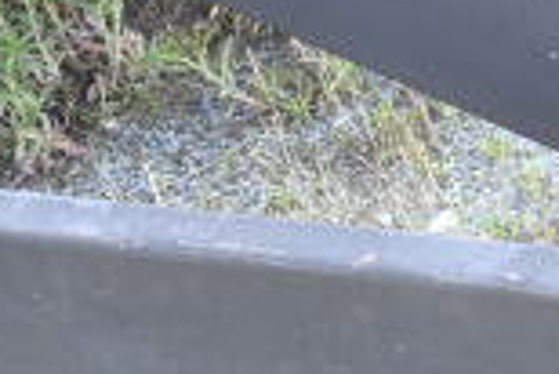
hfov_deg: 14.5
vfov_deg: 11.5
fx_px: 1850
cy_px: 249
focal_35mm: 119
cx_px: 1082
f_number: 8
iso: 1600
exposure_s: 1/160
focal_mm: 20
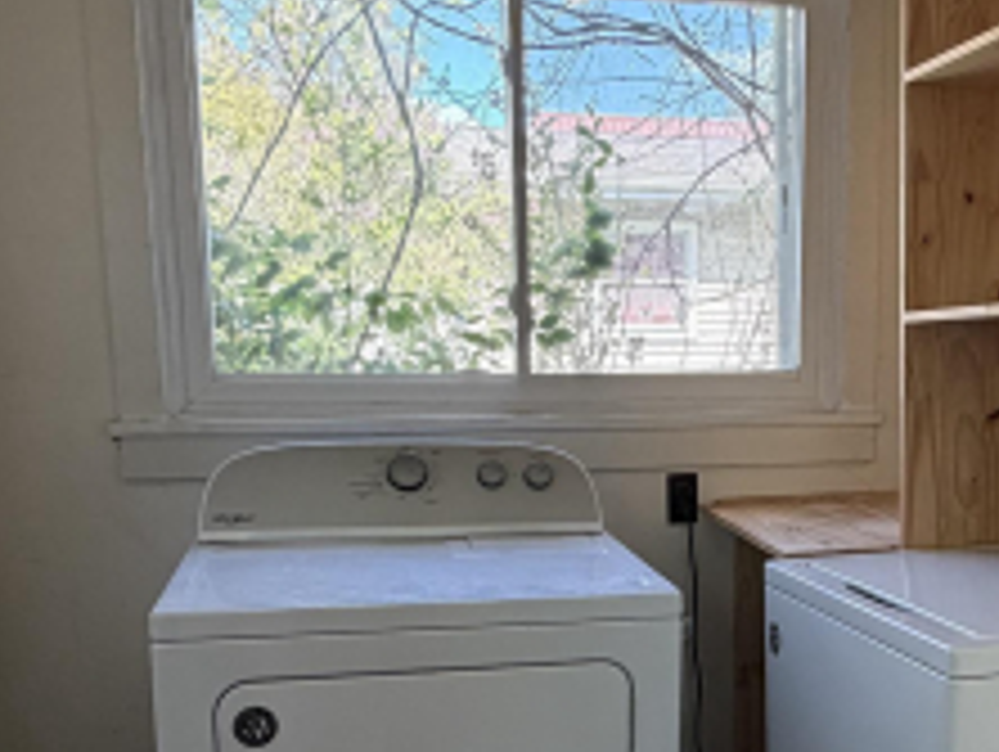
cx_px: 700
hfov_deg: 43.8
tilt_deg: -11.2
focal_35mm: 42
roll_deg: +0.3
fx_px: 1213
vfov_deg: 33.9
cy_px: 540
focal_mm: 2.22
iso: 200
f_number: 2.2
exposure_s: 1/120
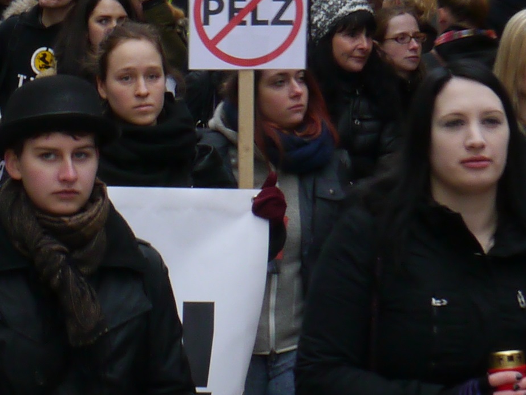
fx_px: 3937
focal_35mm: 259
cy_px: 87
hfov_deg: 7.4
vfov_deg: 5.7
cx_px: -443
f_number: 11
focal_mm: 26
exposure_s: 1/60
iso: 400
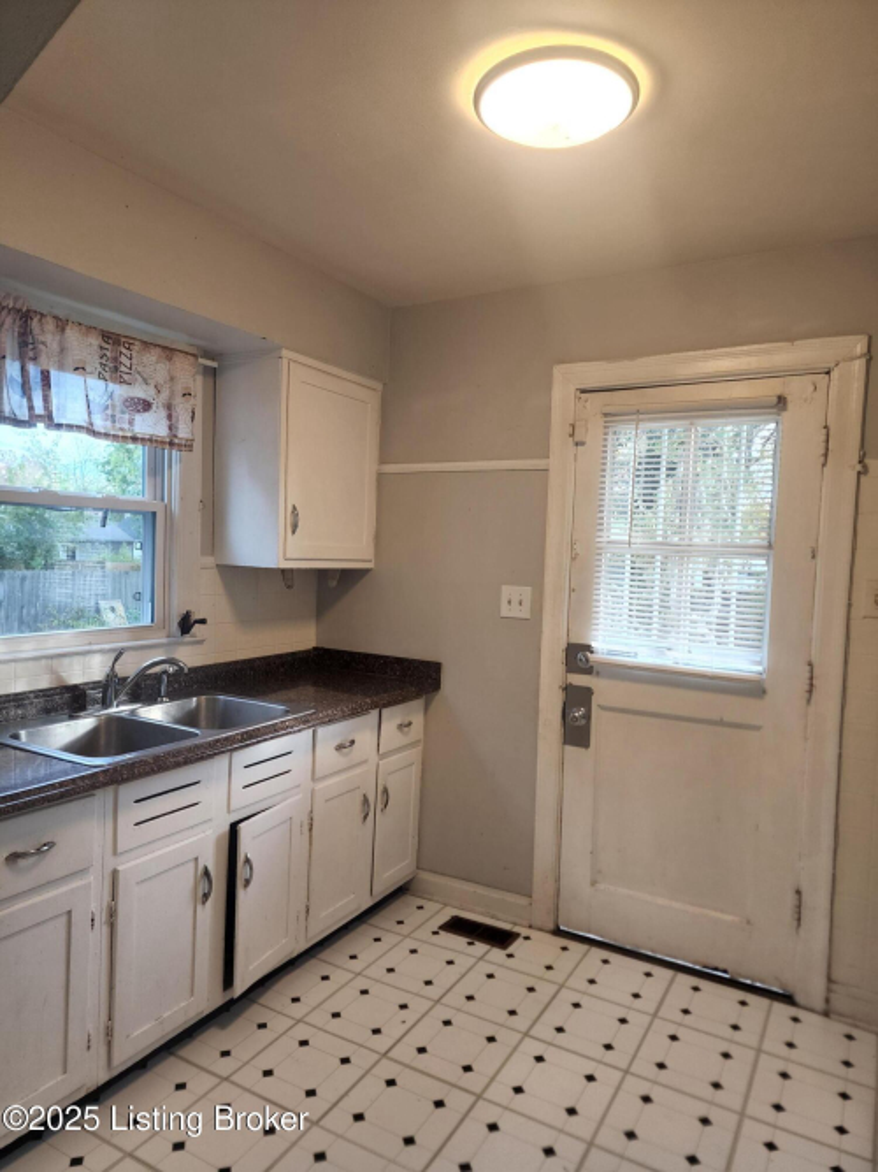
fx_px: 778
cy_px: 586
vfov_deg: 73.9
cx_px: 439
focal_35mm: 23
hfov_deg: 58.9
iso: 160
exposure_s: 1/120
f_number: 1.8
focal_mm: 6.4
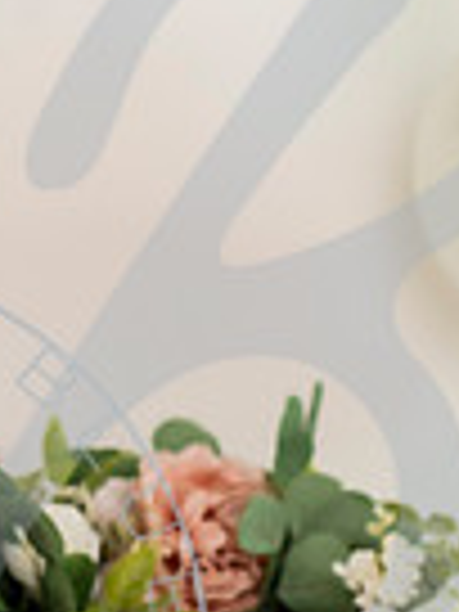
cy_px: 328
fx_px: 2811
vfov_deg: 12.4
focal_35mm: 159
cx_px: -4
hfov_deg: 9.3
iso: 100
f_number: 2.8
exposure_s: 1/200
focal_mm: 50
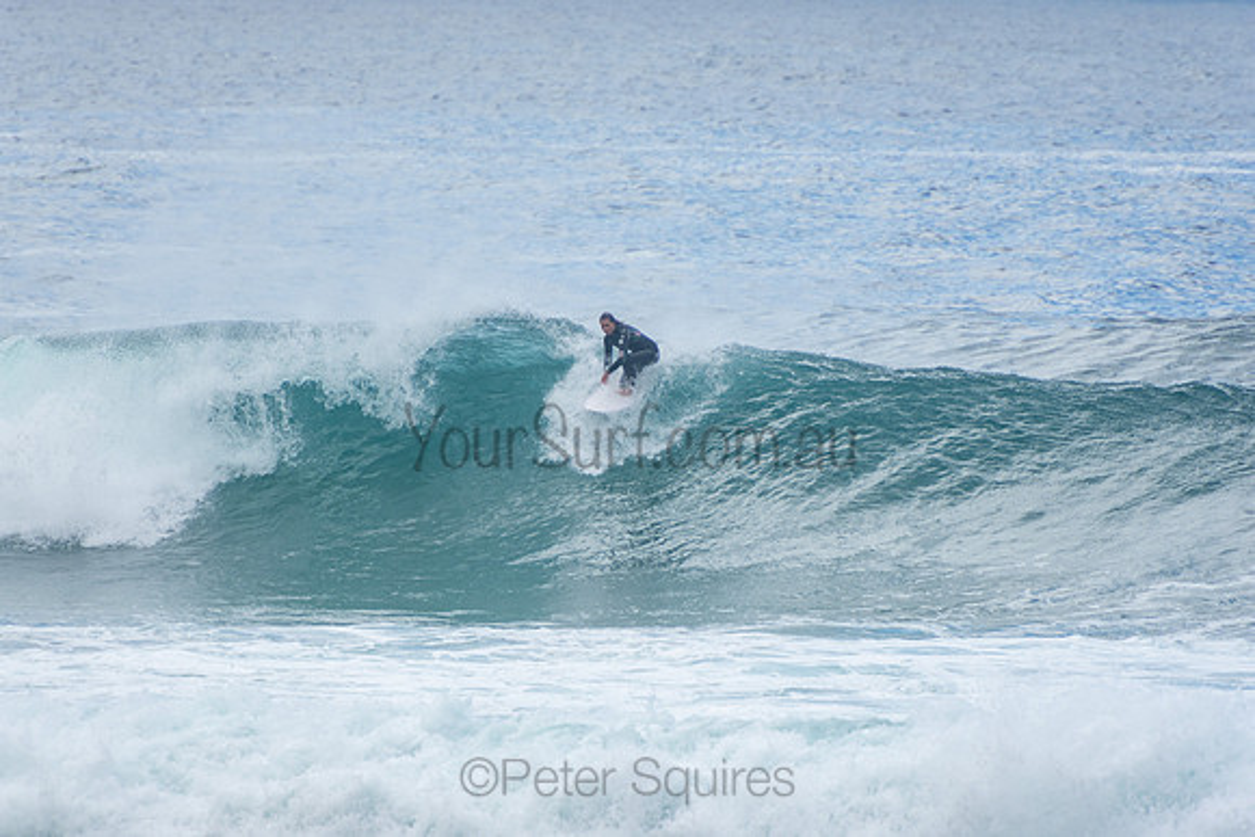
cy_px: 418
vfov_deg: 2.3
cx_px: 628
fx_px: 20921
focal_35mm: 600
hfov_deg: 3.4
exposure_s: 1/1250
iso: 250
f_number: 5.6
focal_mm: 400
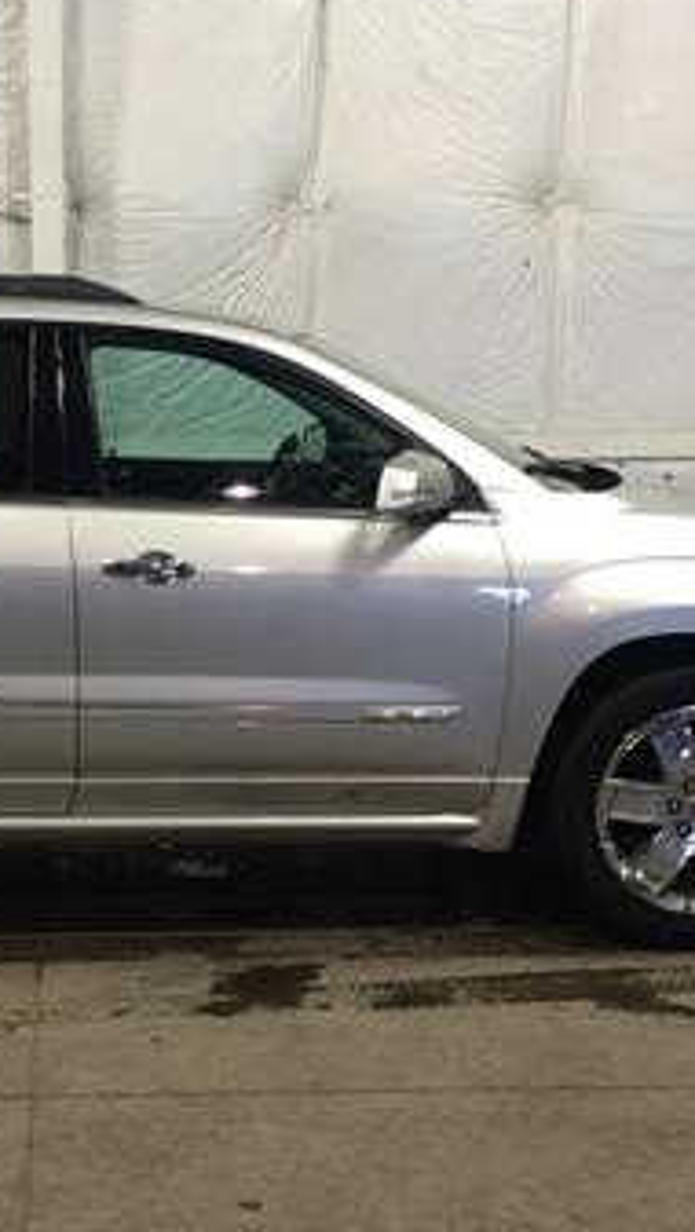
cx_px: 121
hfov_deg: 19.8
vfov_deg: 34.9
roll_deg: +2.3
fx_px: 1962
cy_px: 559
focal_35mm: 60
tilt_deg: -8.6
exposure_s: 1/30
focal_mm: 4.15
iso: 50
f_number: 2.2
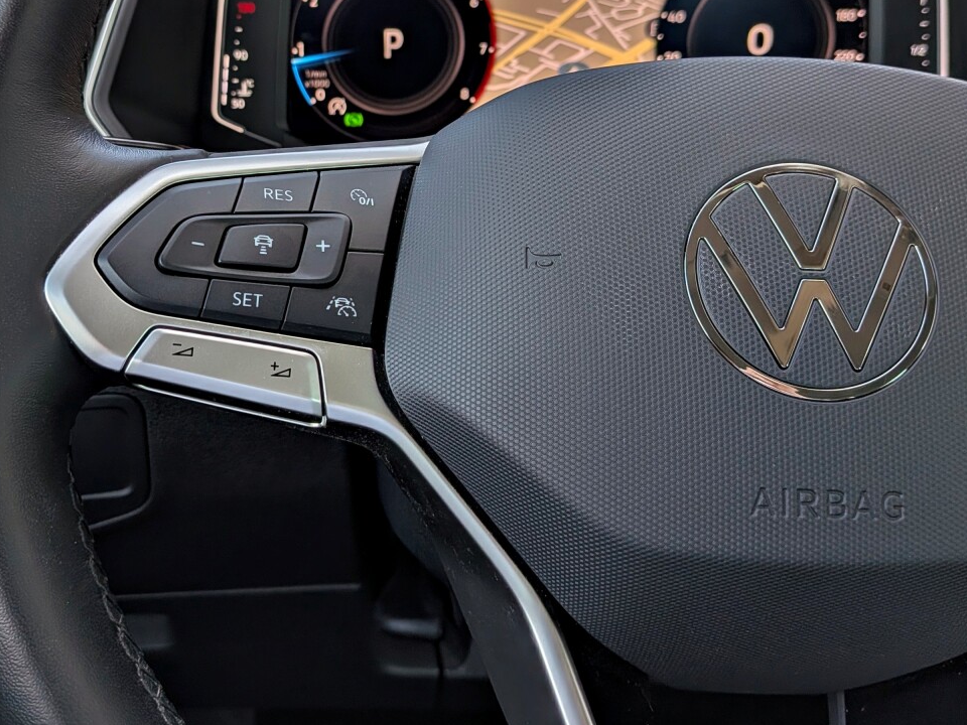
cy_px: 211
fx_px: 1117
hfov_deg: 46.2
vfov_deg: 35.4
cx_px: 335
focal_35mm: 40
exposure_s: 1/153
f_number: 1.7
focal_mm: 4.53
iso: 30
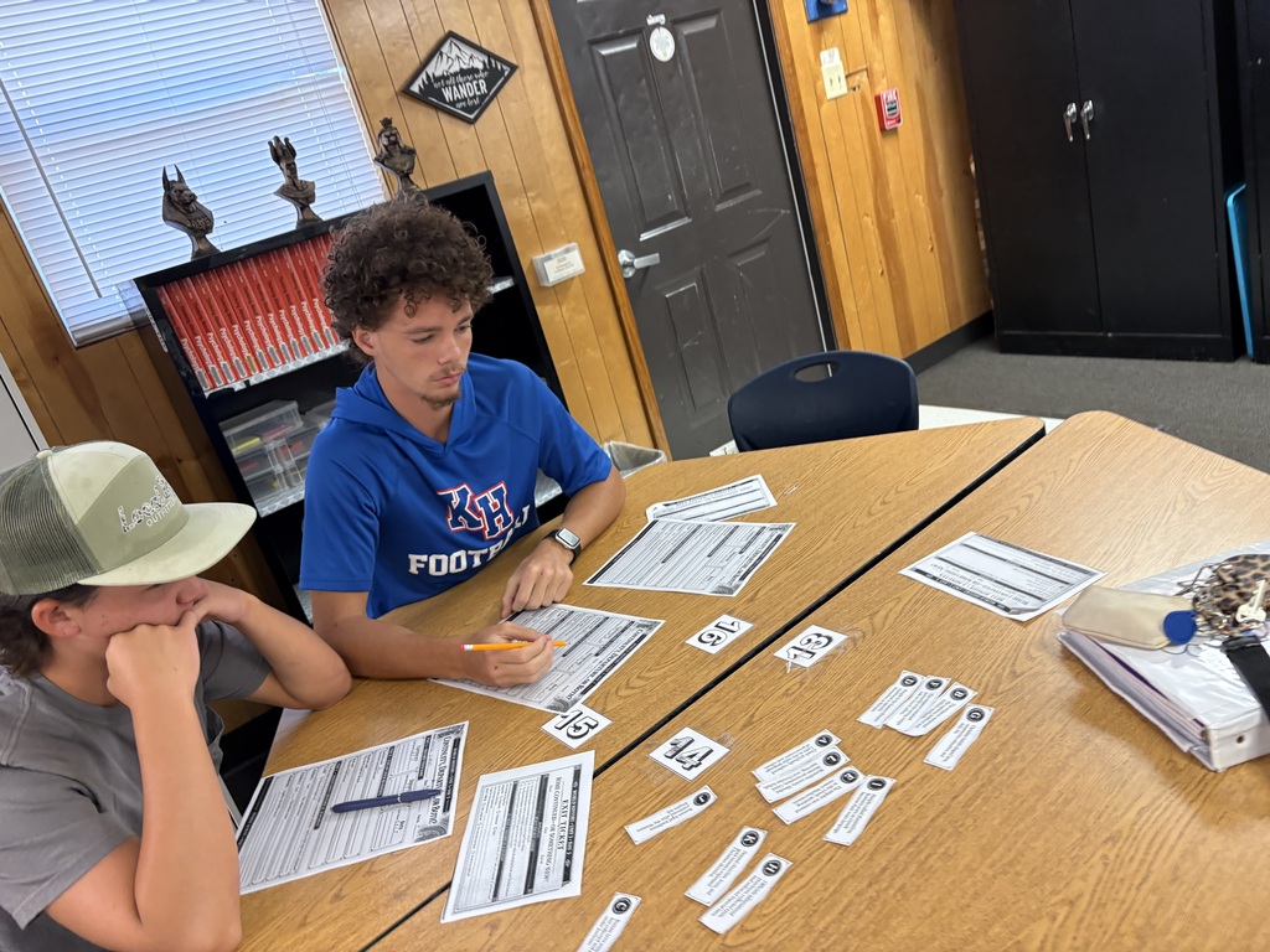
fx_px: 954
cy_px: 476
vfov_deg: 53.1
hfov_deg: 67.3
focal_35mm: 26
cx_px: 635
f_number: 1.6
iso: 200
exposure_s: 1/60
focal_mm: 5.96
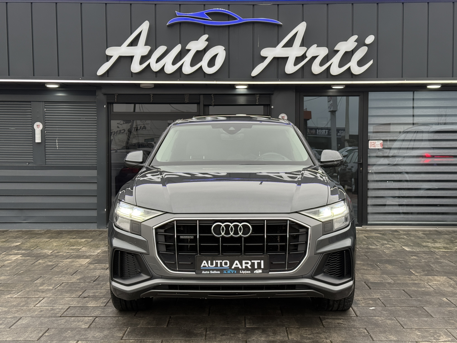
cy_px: 172
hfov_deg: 39.7
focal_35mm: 48
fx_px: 634
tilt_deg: -2.3
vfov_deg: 30.3
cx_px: 228
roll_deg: -0.1
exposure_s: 1/202
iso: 64
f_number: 1.78
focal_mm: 6.76
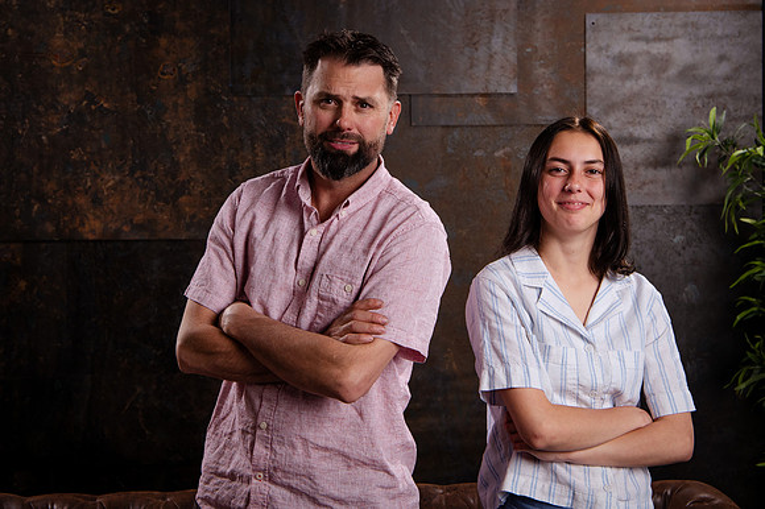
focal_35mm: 67
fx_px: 1433
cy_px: 190
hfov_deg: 29.9
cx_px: 349
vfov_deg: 20.1
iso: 1000
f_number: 8
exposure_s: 1/160
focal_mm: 52
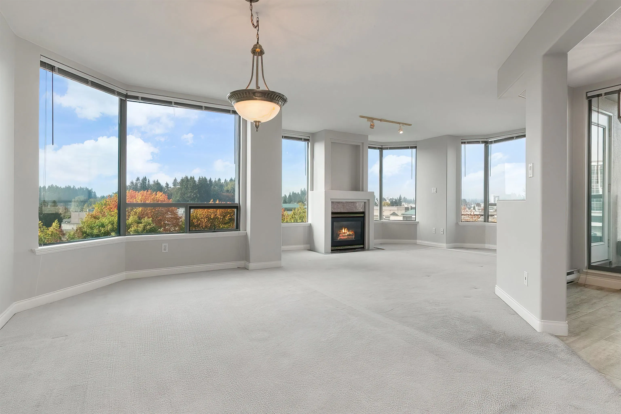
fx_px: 310
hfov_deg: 90.0
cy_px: 207
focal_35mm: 18
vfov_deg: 67.4
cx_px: 310
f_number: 13
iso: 320
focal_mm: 12
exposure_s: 1/200
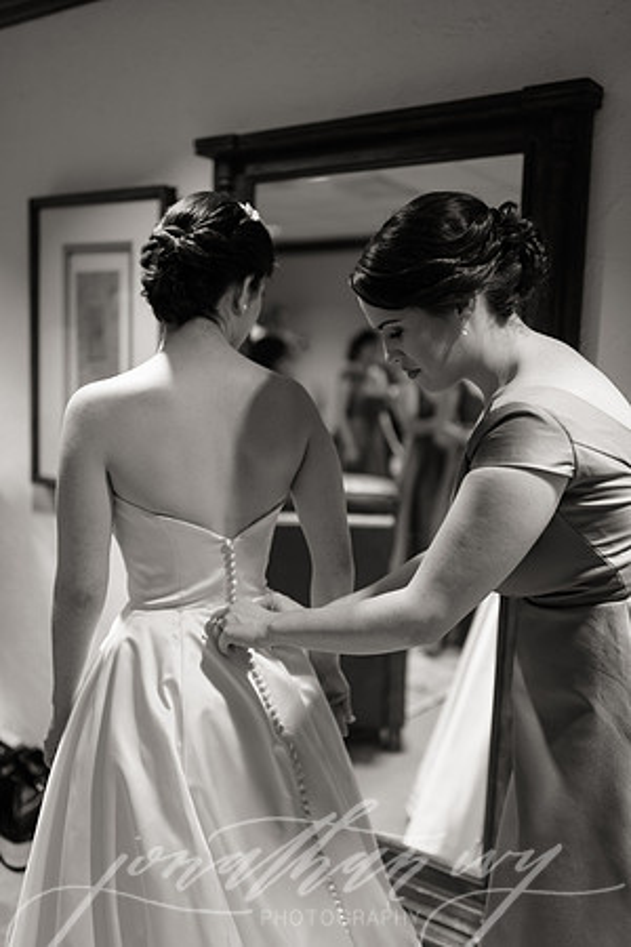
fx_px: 920
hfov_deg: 37.9
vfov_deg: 54.4
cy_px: 474
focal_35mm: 35
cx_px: 316
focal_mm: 35
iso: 1250
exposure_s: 1/125
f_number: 1.8
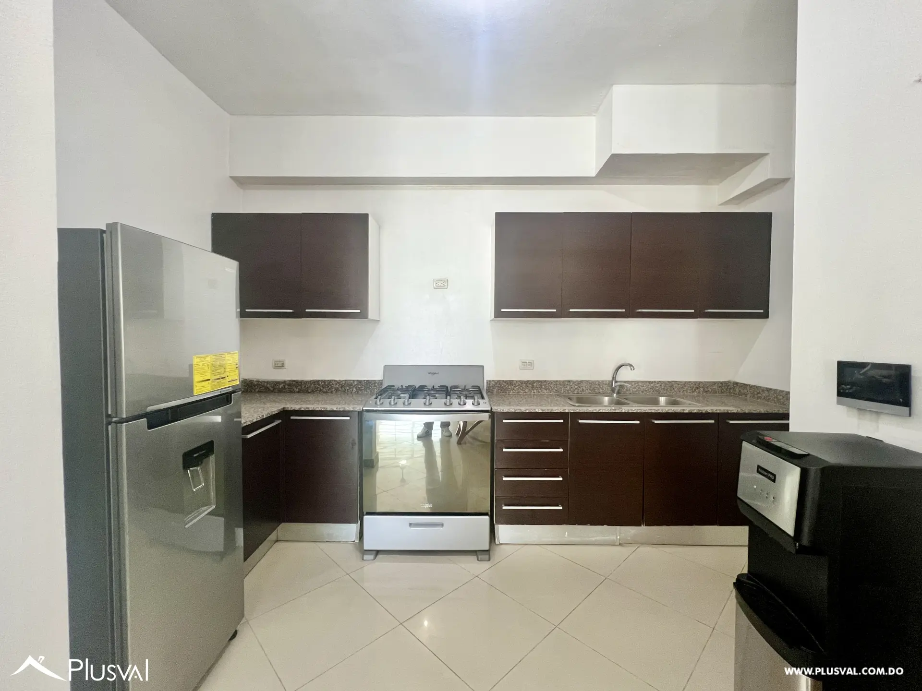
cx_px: 461
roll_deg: +1.5
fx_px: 346
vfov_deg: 89.9
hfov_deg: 106.2
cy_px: 346
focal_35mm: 13
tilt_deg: -3.1
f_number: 1.8
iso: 160
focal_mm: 1.57
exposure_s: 1/60
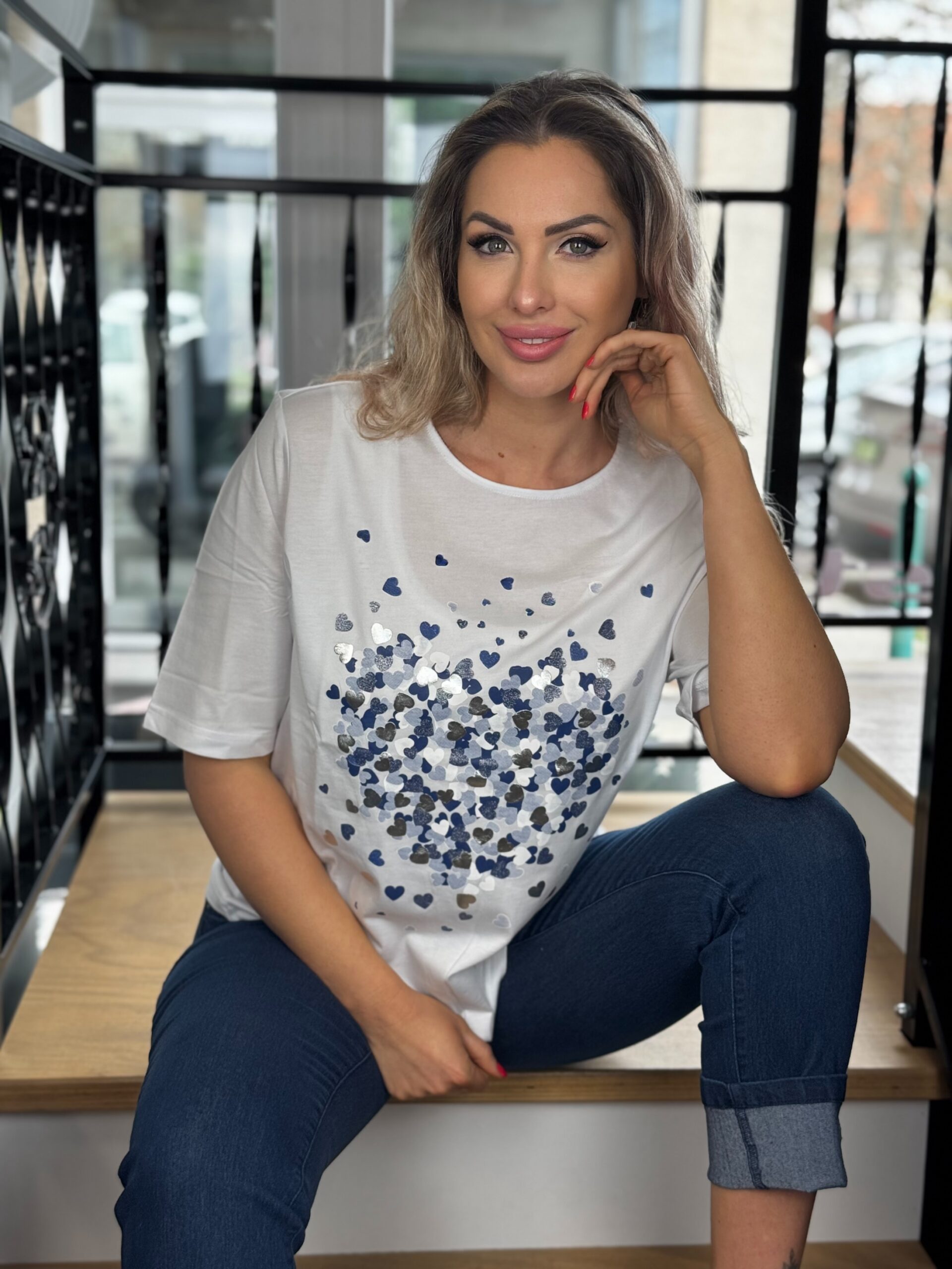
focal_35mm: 48
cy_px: 634
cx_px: 476
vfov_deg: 39.7
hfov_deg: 30.3
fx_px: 1760
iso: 50
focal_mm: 6.76
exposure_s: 1/100
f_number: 1.78
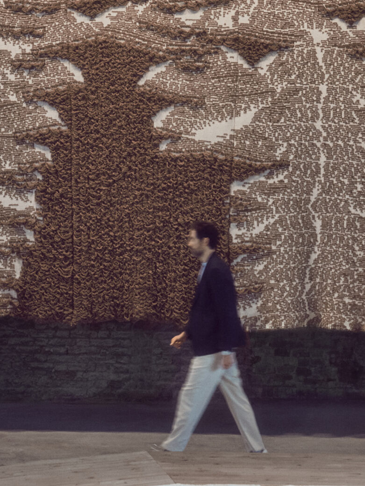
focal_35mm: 78
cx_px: 172
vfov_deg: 24.7
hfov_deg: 18.9
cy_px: 109
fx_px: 1096
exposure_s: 1/30
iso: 800
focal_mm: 33
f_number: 6.3
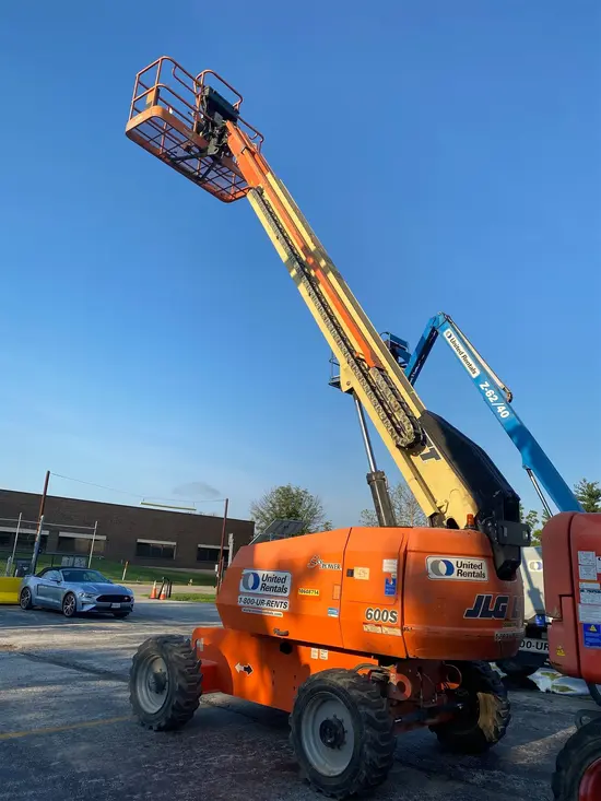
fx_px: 602
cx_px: 300
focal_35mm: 26
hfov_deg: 53.1
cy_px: 400
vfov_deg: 67.3
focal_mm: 4.25
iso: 32
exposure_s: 1/1927
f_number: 1.8
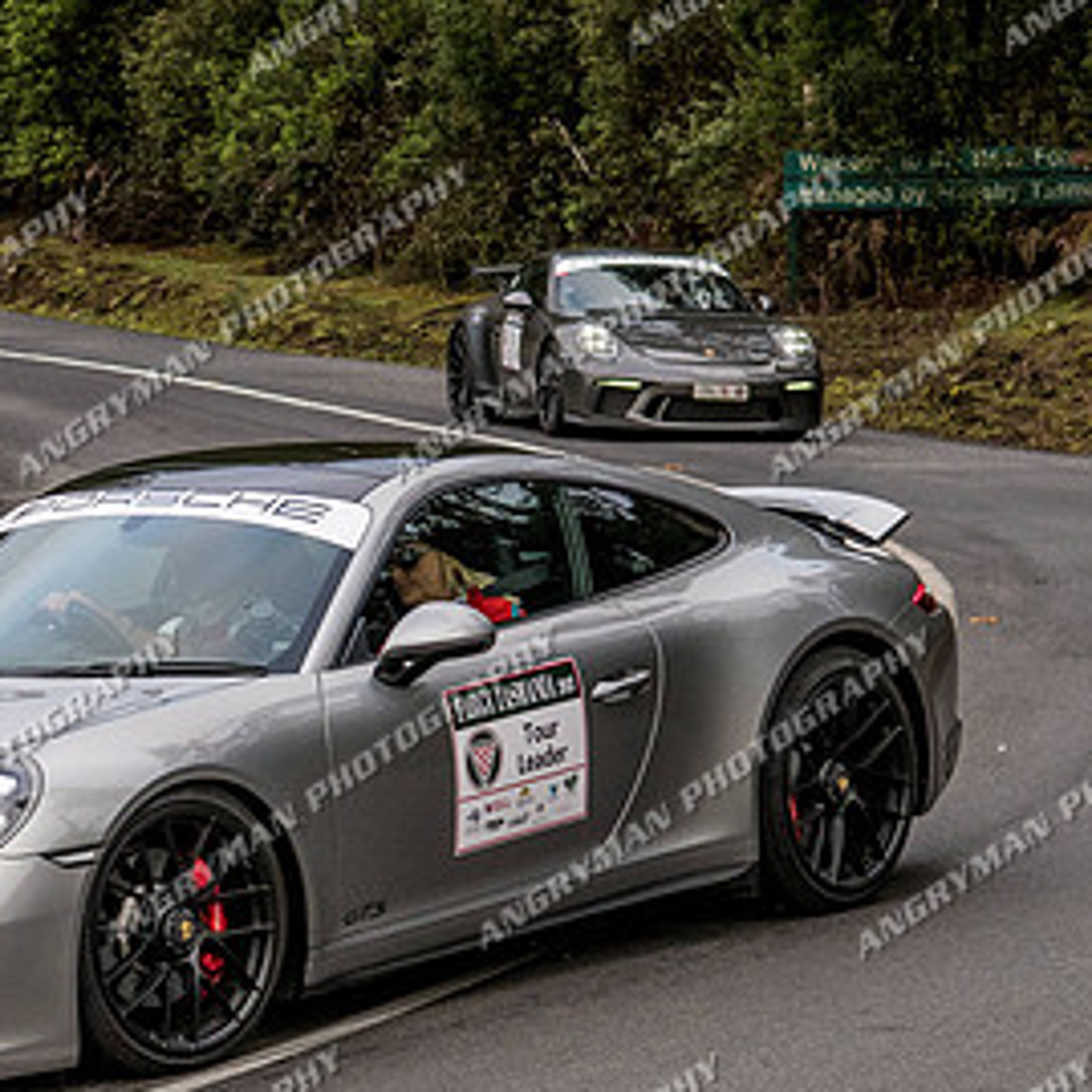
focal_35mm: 162
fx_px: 5782
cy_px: 856
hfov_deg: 10.8
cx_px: 219
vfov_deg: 10.8
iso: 640
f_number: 4
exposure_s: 1/1250
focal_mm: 44
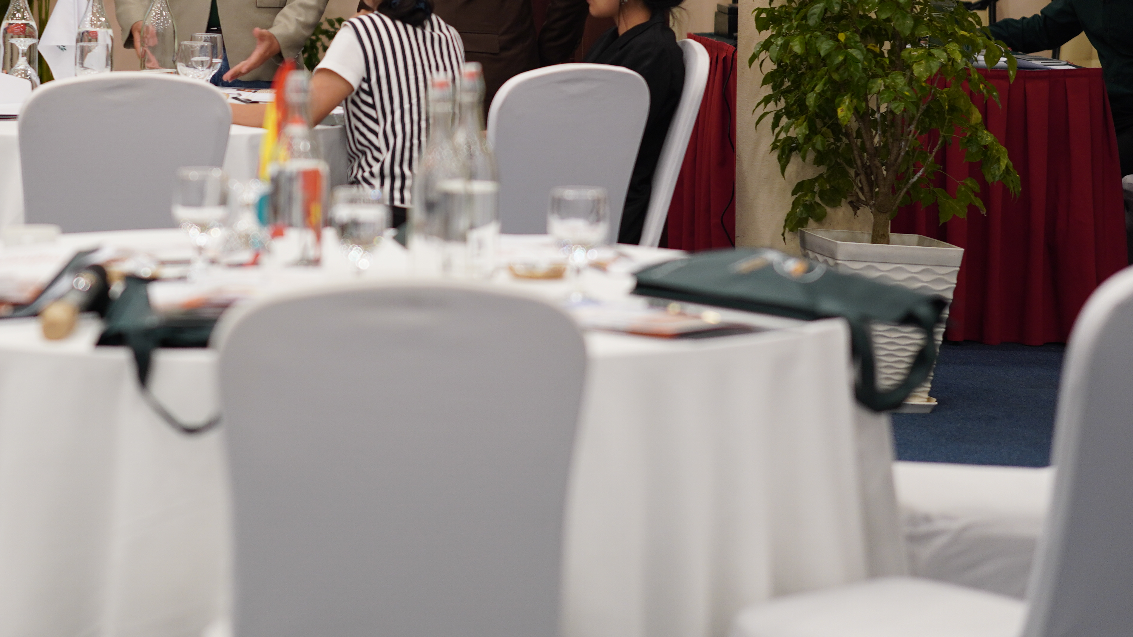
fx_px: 4176
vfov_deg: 8.7
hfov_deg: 15.4
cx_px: 317
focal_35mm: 139
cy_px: 41
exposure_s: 1/100
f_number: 1.4
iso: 160
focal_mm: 56
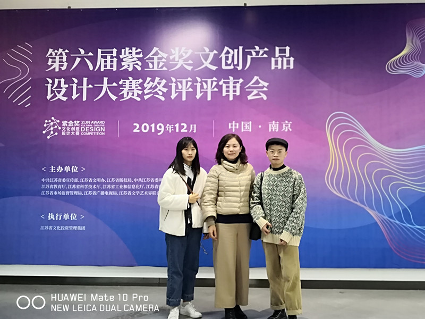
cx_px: 212
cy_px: 160
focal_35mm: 34
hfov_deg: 54.0
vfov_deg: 41.8
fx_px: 417
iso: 320
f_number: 1.6
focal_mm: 3.95
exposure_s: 1/33.3
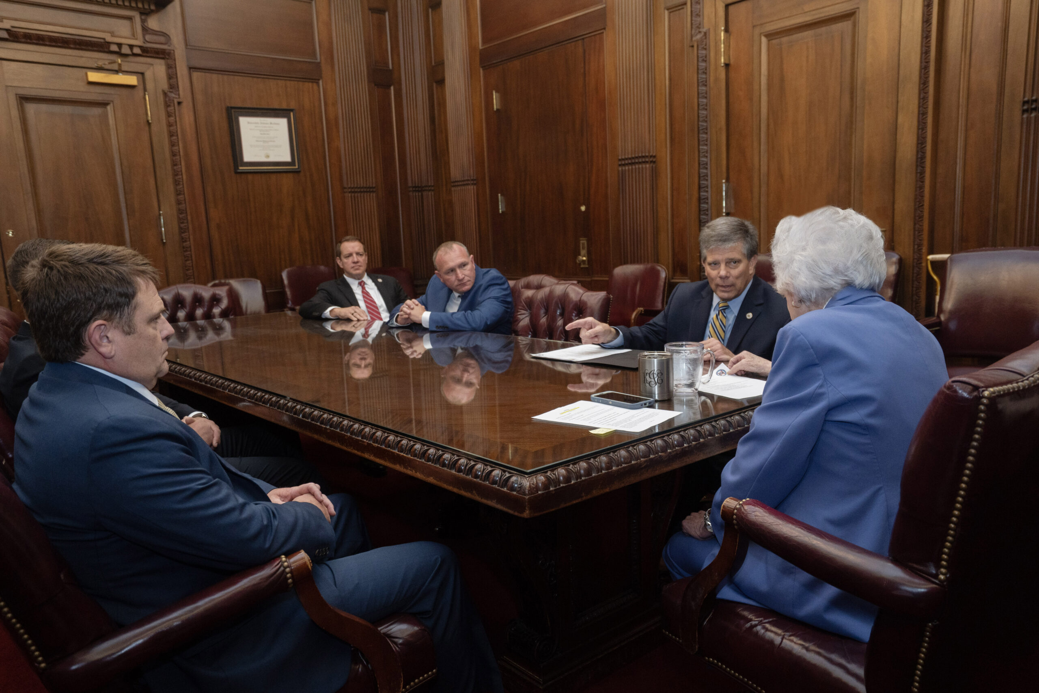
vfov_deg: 47.9
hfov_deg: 67.4
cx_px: 520
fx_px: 779
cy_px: 346
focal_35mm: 27
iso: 1600
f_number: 4.5
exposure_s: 1/200
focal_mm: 27
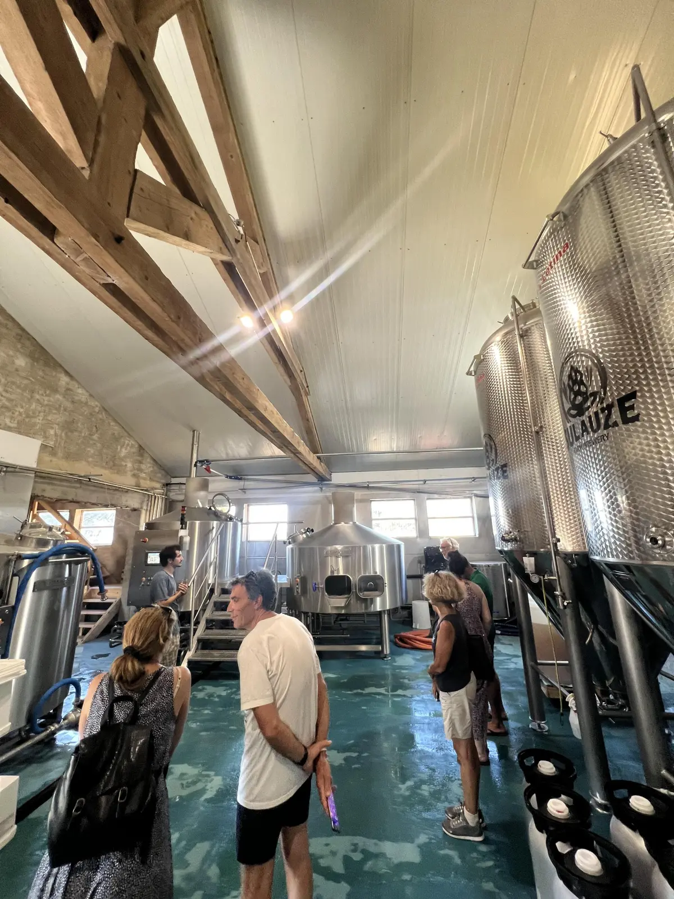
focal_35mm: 13
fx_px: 337
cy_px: 450
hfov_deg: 89.9
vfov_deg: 106.2
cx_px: 337
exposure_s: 1/100
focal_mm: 1.57
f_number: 1.8
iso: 200
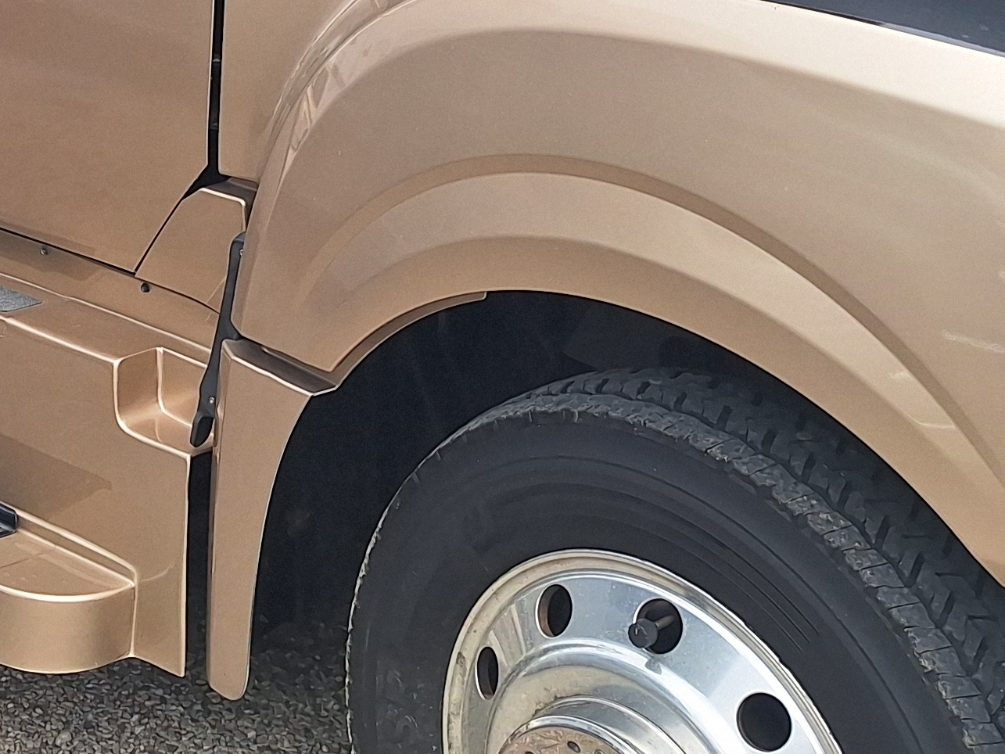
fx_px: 2120
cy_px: -319
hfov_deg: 26.0
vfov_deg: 18.3
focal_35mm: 73
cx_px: 153
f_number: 1.8
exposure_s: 1/978
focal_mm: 5.54
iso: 40
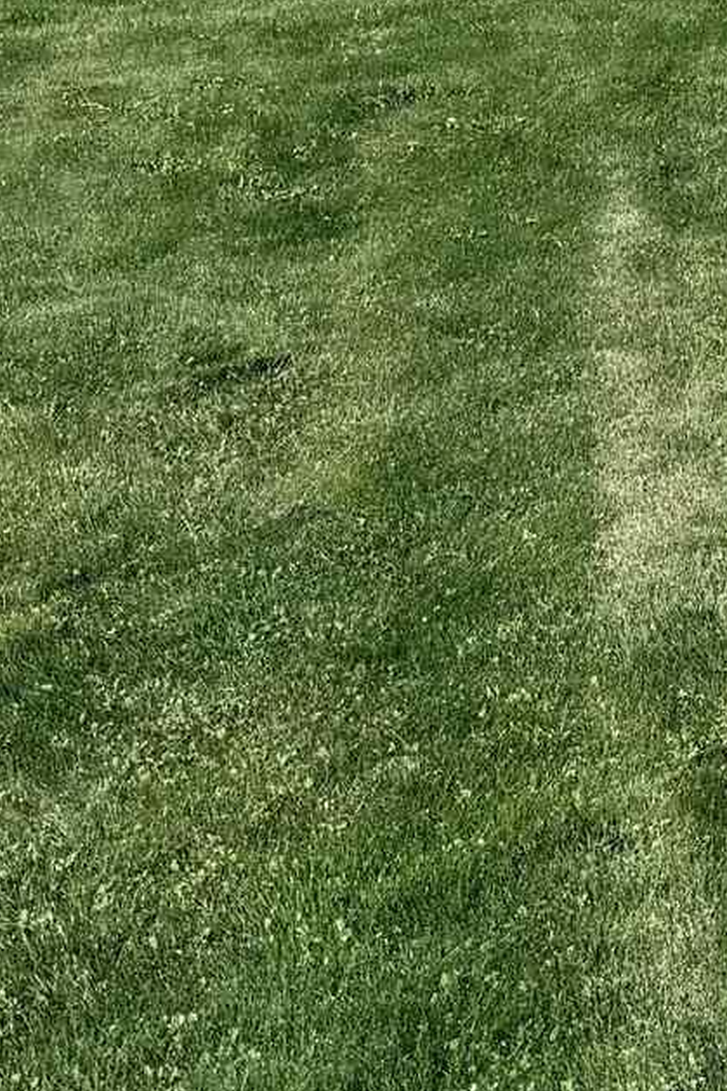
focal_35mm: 122
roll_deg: +0.6
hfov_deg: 10.4
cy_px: -508
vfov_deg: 15.6
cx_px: 1414
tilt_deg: -2.0
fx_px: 3697
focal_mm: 6.76
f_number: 1.78
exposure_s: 1/6711
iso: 80
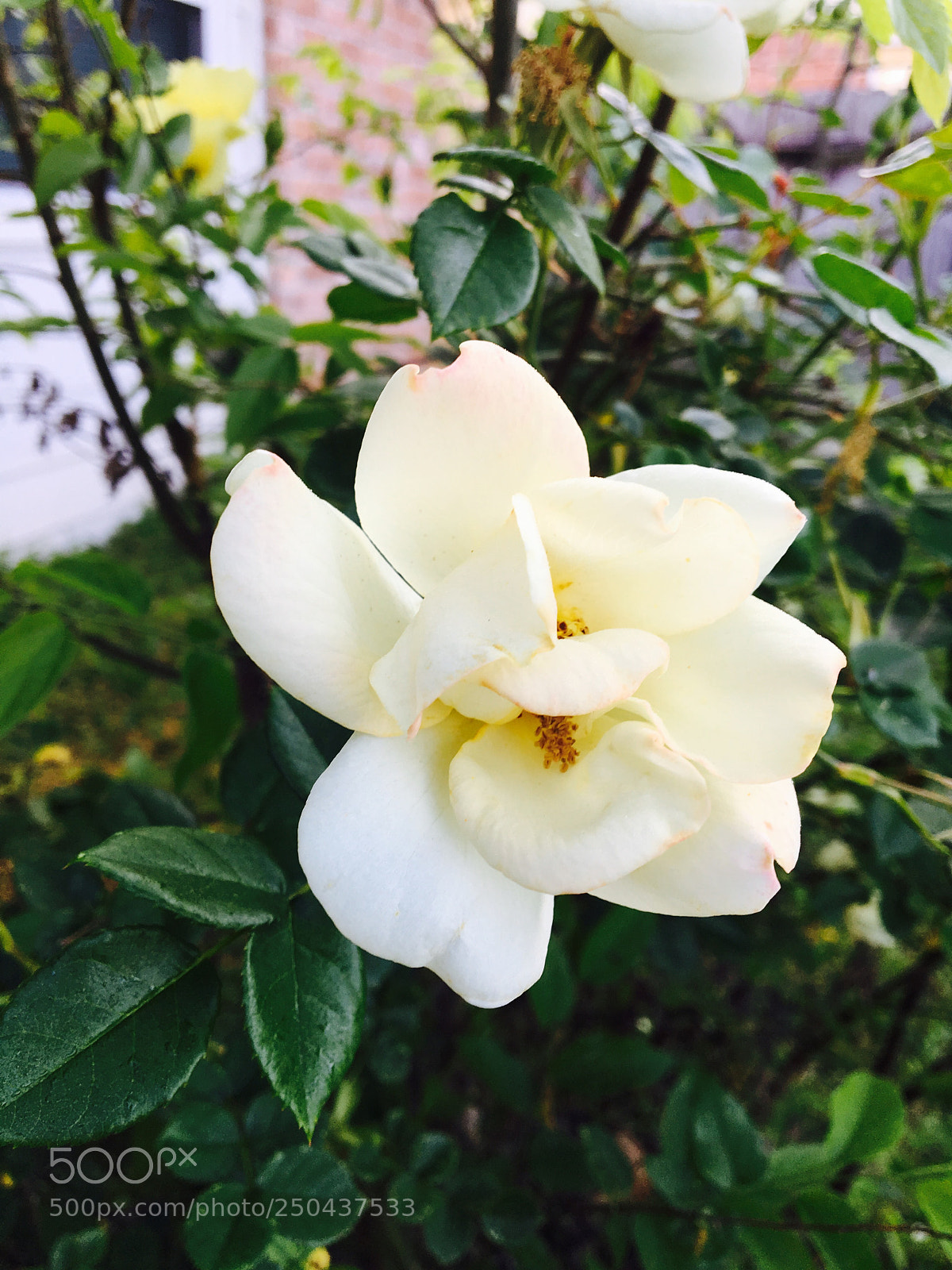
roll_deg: -3.4
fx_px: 1063
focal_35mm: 29
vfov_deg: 61.7
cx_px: 476
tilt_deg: -20.5
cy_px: 635
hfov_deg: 48.2
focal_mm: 4.15
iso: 25
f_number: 2.2
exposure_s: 1/60
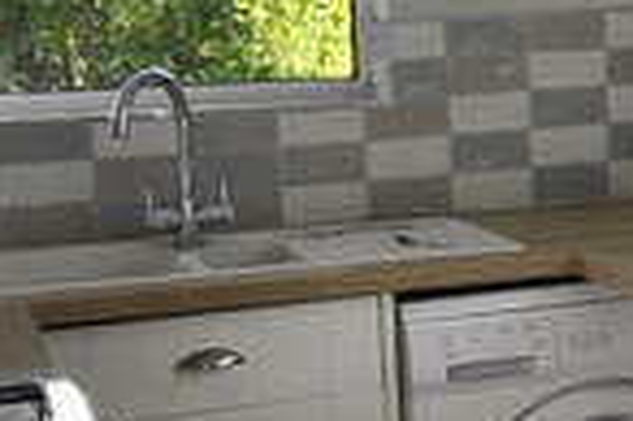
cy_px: 247
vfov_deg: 13.0
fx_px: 1844
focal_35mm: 105
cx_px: 1002
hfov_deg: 17.2
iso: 200
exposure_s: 1/160
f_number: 6.3
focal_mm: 10
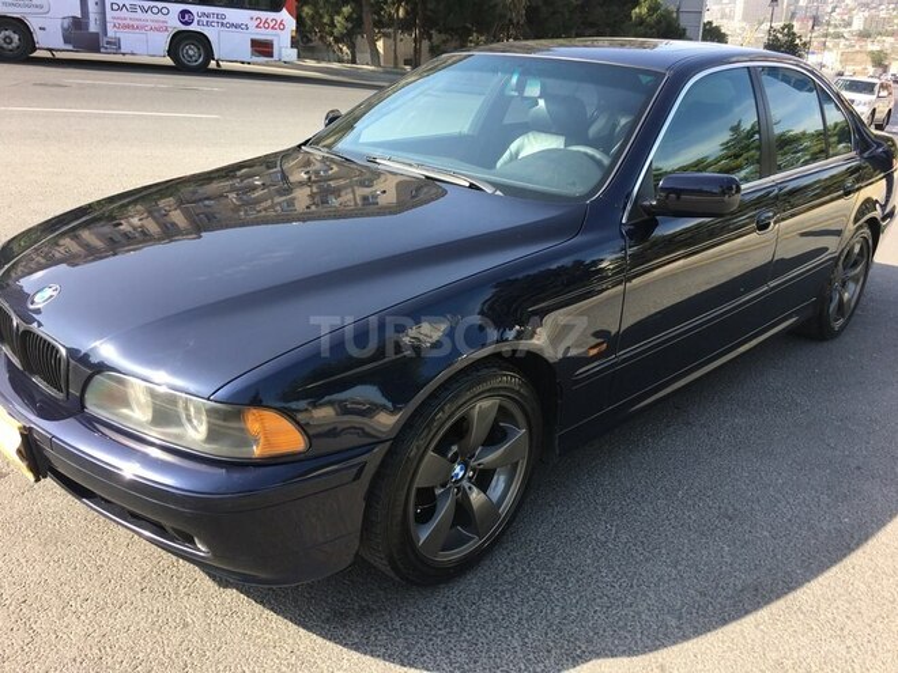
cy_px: 336
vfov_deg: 48.2
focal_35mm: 29
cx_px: 449
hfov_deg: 61.7
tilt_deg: -21.8
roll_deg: -0.2
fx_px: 752
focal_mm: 4.15
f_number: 2.2
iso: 25
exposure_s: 1/398
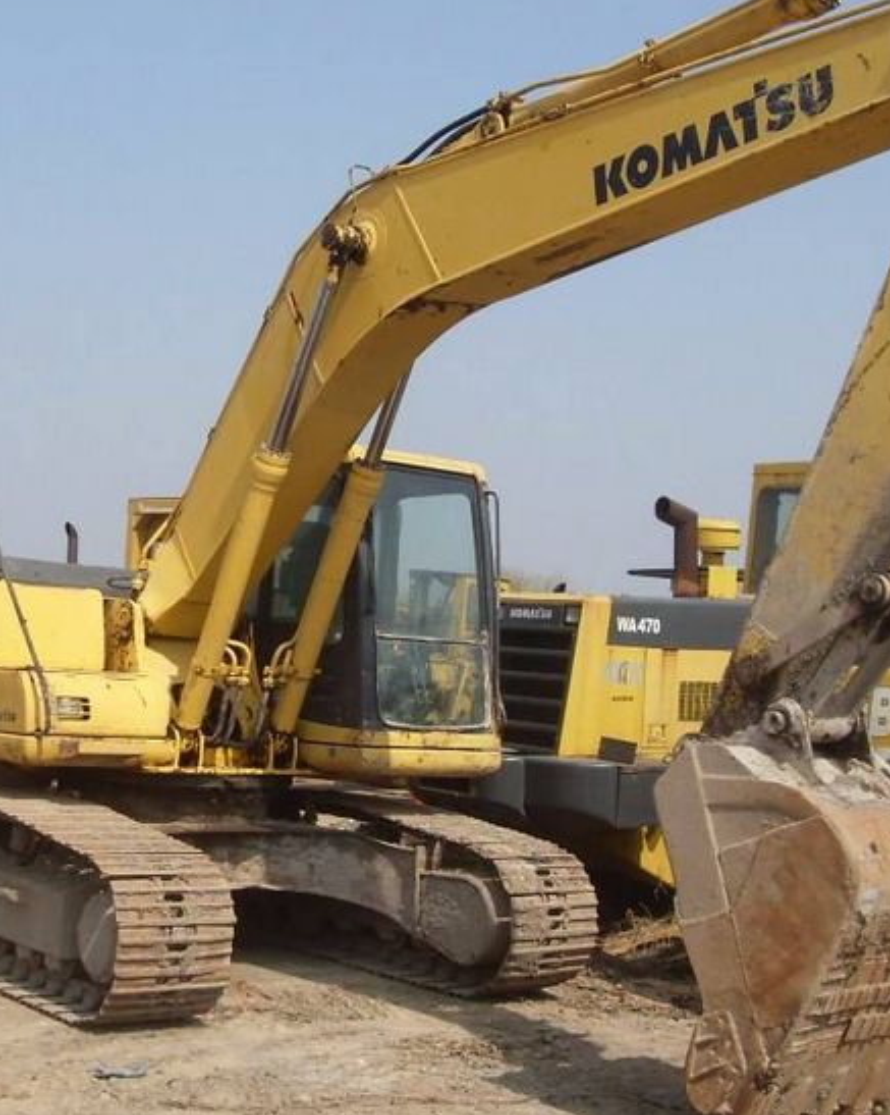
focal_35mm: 50
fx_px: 1648
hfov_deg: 30.2
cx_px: 442
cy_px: 563
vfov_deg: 37.4
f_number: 7
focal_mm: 6.3
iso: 80
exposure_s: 1/350
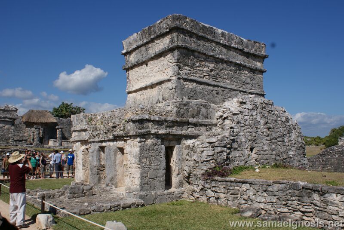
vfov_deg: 40.0
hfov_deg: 57.2
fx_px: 316
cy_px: 115
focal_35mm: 33
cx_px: 172
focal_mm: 22
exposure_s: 1/400
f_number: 10
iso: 100
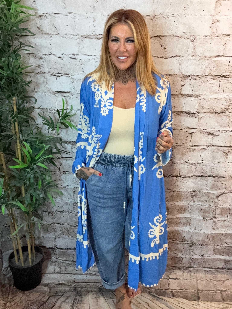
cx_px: 116
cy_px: 154
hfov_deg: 46.8
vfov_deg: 60.0
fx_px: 268
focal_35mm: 30
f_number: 1.9
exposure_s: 1/33
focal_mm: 2.69
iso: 200
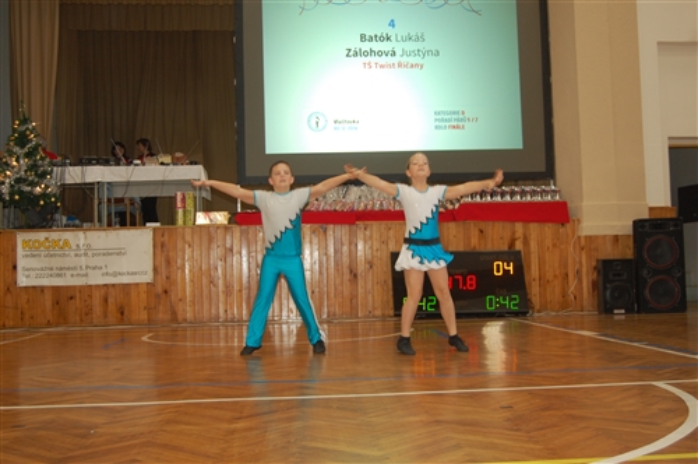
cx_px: 349
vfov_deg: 29.8
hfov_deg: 43.7
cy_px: 232
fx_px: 871
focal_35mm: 45
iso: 400
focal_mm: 30
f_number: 4.2
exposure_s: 1/60
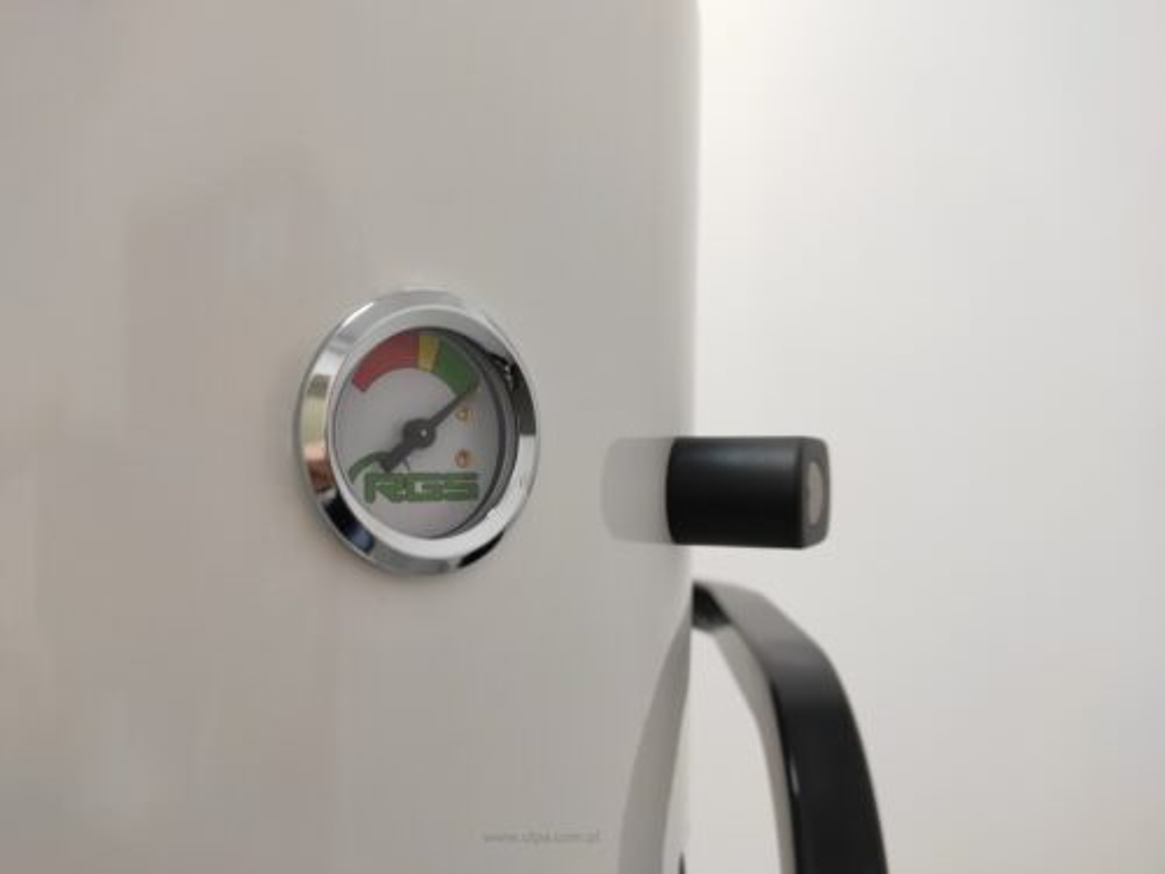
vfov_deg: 53.1
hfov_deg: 67.3
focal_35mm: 26
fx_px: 875
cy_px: 437
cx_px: 582
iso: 872
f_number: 1.75
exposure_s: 1/100
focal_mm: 4.77
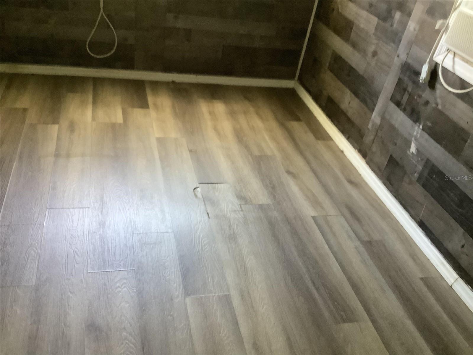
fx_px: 424
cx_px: 236
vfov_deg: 45.4
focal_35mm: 31
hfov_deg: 58.4
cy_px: 178
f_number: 2.4
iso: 320
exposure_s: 1/40
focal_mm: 3.3
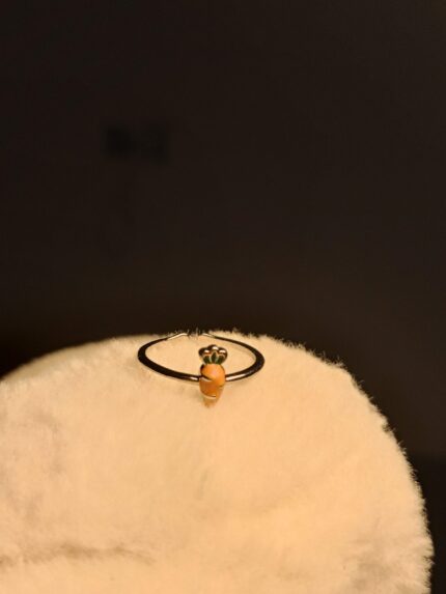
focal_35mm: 37
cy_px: 297
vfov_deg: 50.1
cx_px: 223
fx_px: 635
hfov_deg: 38.7
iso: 100
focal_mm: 3.98
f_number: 1.8
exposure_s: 1/100
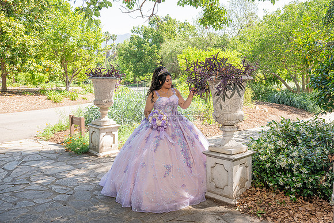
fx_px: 291
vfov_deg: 41.8
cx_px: 181
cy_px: 102
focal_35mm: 31
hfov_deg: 59.6
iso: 200
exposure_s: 1/200
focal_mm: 29
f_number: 5.6
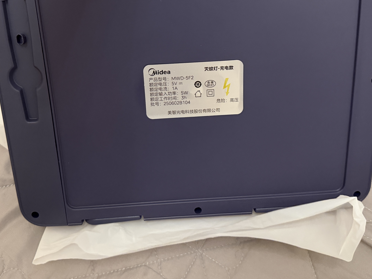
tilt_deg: -64.4
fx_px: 387
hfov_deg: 51.3
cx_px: 170
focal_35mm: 36
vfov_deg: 39.1
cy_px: 88
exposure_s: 1/50
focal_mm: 6.76
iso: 800
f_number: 1.78
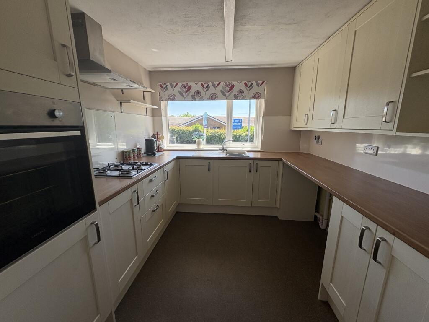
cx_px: 214
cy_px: 161
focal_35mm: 14
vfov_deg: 85.7
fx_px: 174
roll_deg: -0.1
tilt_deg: -10.6
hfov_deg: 102.1
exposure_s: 1/328
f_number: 2.2
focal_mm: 2.22
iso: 64
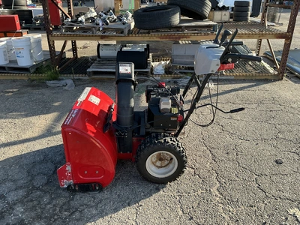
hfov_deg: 63.4
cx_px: 150
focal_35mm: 28
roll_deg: -2.4
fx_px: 243
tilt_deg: -27.0
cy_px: 112
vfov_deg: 49.7
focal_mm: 3
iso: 25
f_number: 1.8
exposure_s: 1/380
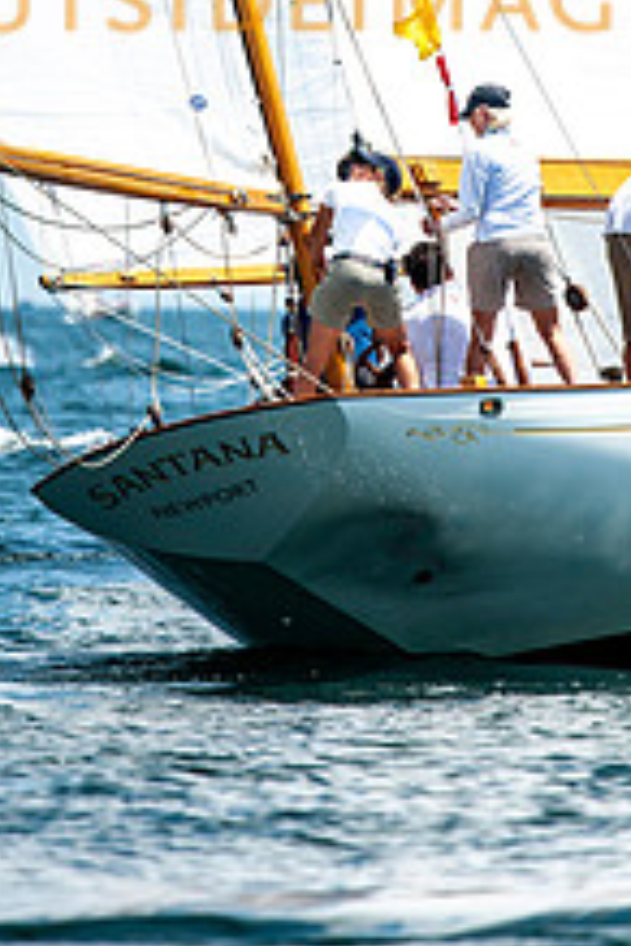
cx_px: 365
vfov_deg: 3.3
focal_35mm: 616
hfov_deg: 2.2
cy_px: -17
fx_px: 16194
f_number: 5
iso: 250
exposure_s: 1/2500
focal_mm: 300
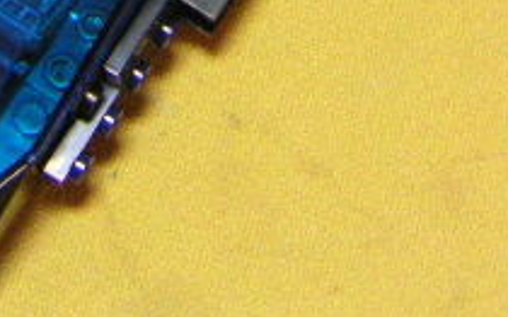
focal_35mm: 129
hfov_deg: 16.1
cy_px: -157
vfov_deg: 9.8
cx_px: 111
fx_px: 1785
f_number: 2.9
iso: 400
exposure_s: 1/45
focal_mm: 5.3
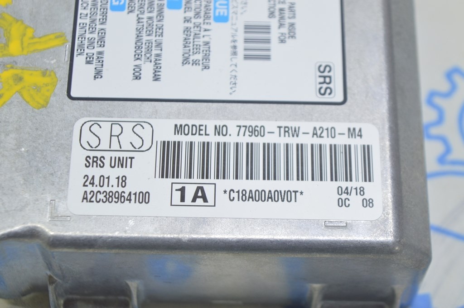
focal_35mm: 82
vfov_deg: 16.5
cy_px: 154
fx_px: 1062
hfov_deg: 24.6
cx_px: 232
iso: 400
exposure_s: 1/20
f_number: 5.6
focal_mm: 55
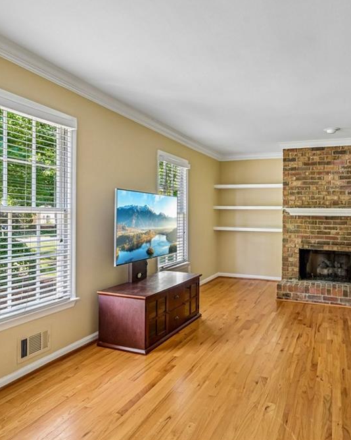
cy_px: 217
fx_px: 308
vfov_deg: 70.9
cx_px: 218
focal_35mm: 24
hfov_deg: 58.6
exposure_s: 1/40
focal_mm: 16.5
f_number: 8
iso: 400
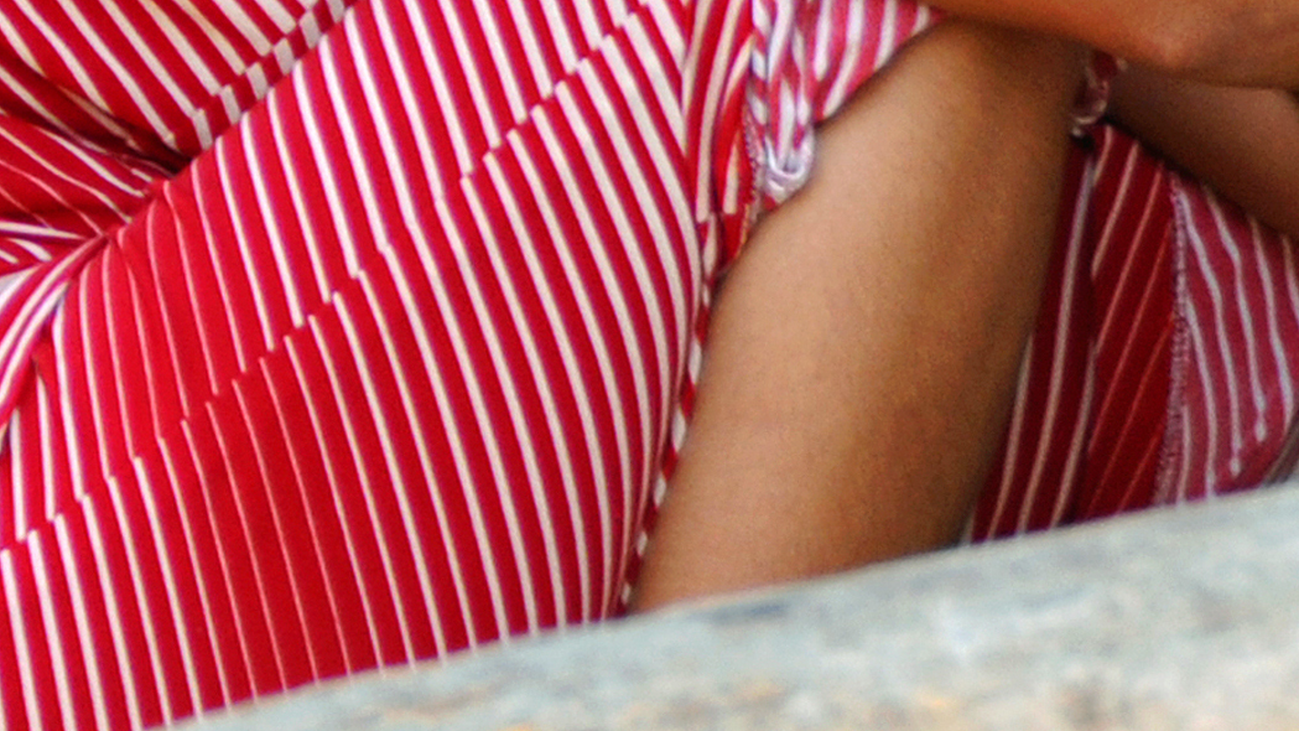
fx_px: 33135
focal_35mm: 962
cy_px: -76
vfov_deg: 1.3
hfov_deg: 2.2
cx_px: 1415
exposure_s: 1/60
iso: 250
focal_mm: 150
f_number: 5.6
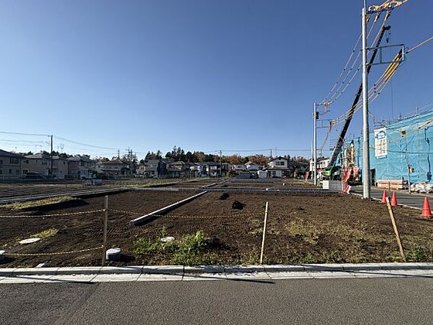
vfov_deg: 81.7
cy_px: 170
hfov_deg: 98.1
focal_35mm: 15
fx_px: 188
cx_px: 203
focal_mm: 2.22
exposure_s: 1/1748
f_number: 2.2
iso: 50
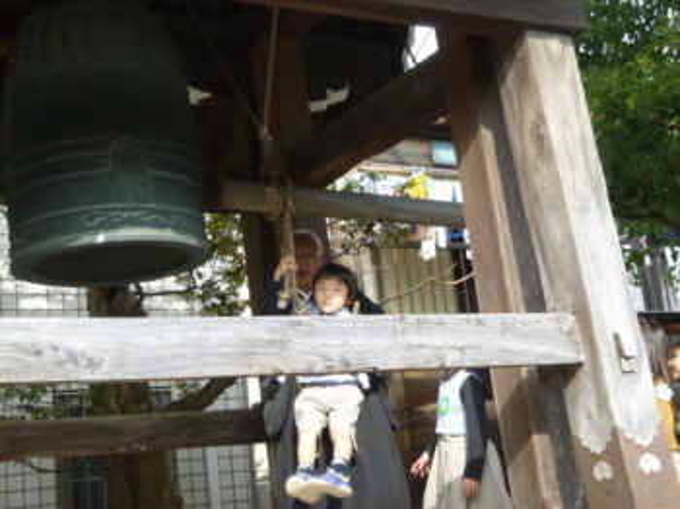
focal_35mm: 62
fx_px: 1217
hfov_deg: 31.2
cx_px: 340
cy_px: 254
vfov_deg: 23.6
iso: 320
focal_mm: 11.1
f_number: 5.3
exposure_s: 1/80
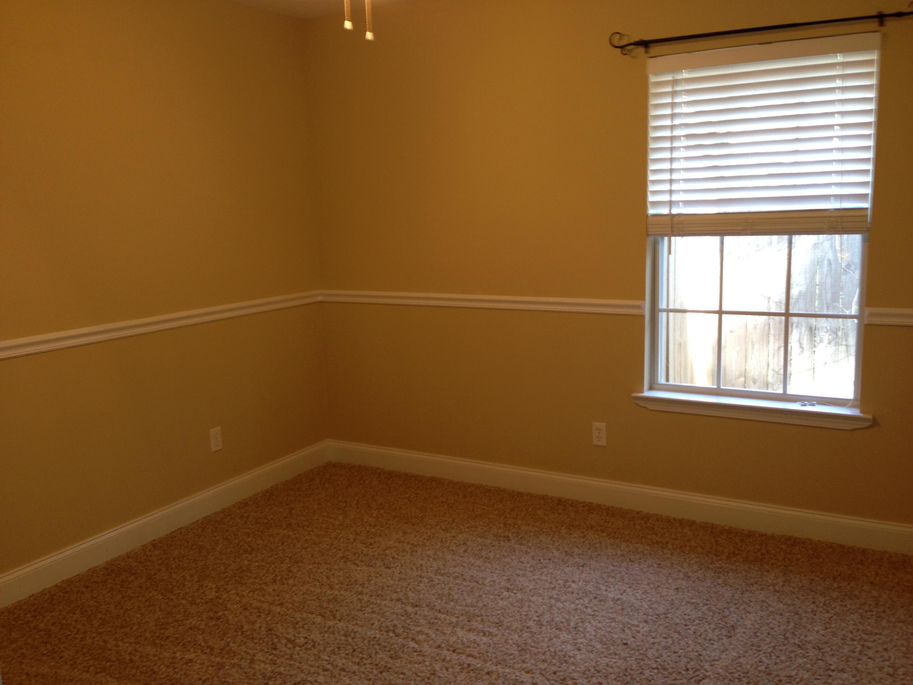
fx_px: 870
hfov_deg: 55.4
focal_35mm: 33
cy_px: 342
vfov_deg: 42.9
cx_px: 456
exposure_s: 1/20
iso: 64
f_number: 2.4
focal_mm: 4.13
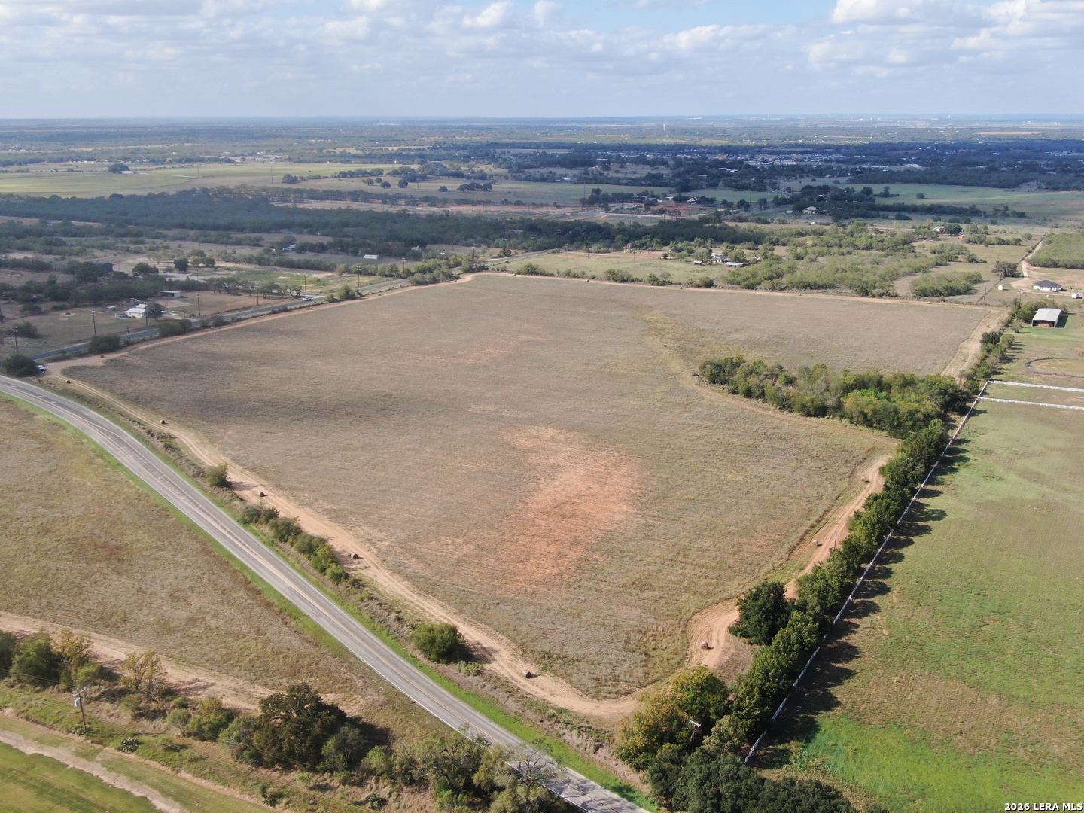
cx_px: 542
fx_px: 1190
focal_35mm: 38
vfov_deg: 37.7
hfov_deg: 49.0
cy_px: 406
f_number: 3.4
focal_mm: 6.48
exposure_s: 1/640
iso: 100
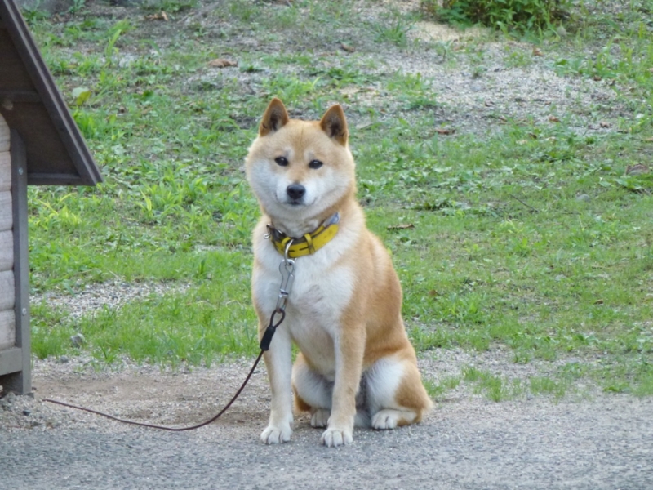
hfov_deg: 7.2
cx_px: 326
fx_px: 5169
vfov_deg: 5.4
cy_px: 245
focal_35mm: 274
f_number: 5.6
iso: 400
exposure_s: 1/100
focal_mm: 44.5
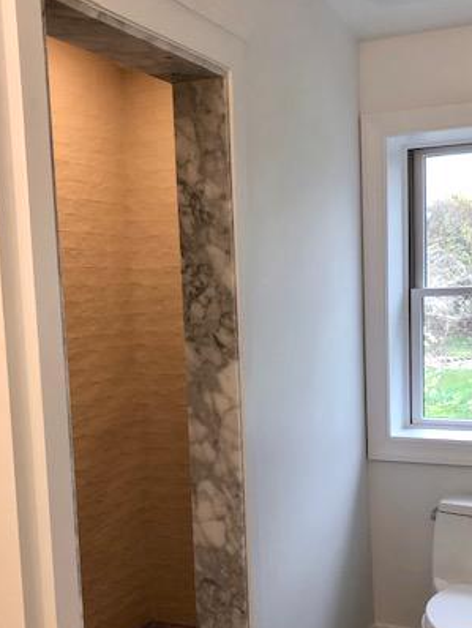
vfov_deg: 41.8
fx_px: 817
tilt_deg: -7.2
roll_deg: +2.4
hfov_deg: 32.2
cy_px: 388
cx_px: 272
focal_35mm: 45
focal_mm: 3.99
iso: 50
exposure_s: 1/120
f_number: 1.8
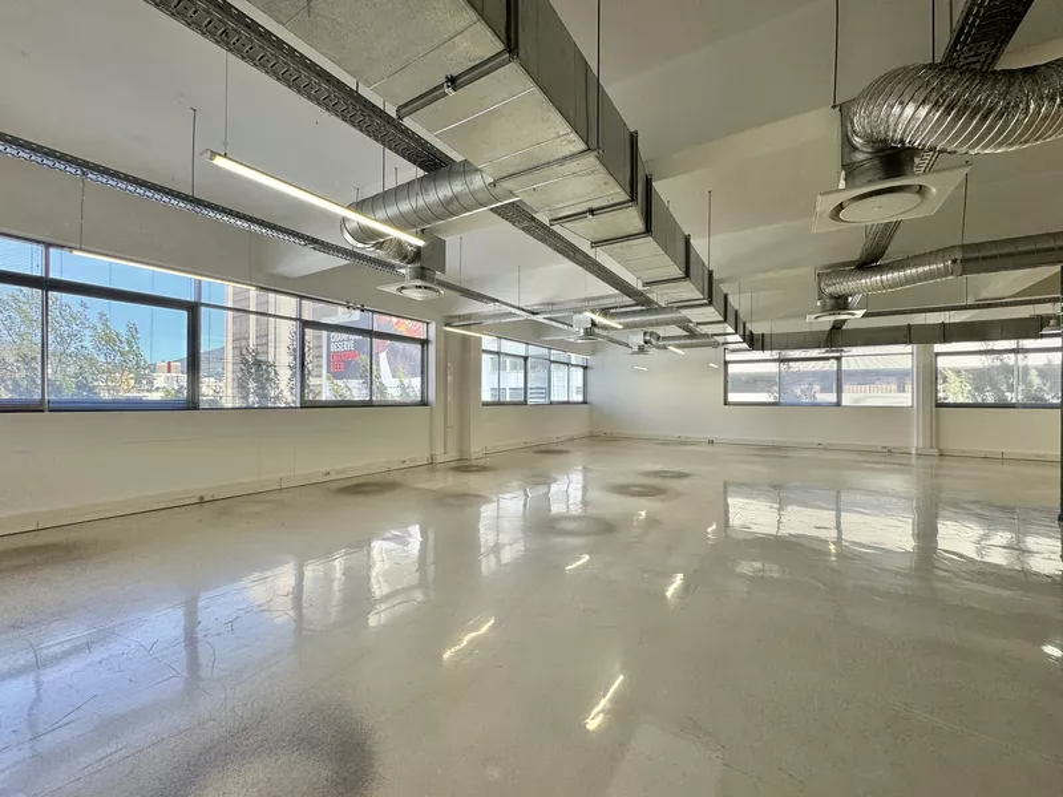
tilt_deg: +1.1
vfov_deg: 85.7
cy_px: 398
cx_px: 532
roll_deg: -0.7
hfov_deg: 102.1
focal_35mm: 14
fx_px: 430
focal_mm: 2.22
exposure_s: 1/166
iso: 40
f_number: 2.2
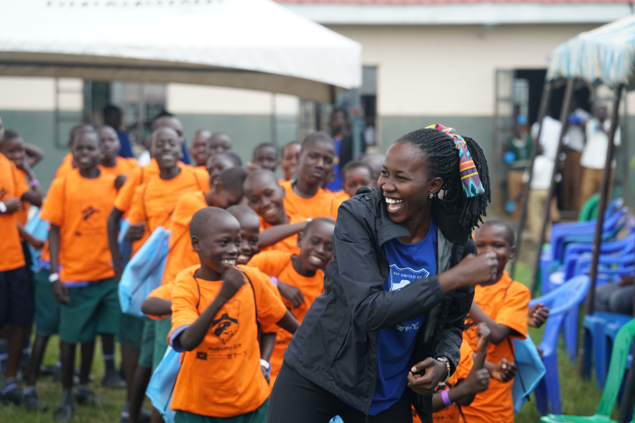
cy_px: 212
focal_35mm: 138
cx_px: 318
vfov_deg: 9.9
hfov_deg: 14.9
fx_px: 2434
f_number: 5.6
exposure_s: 1/160
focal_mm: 138
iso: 1000
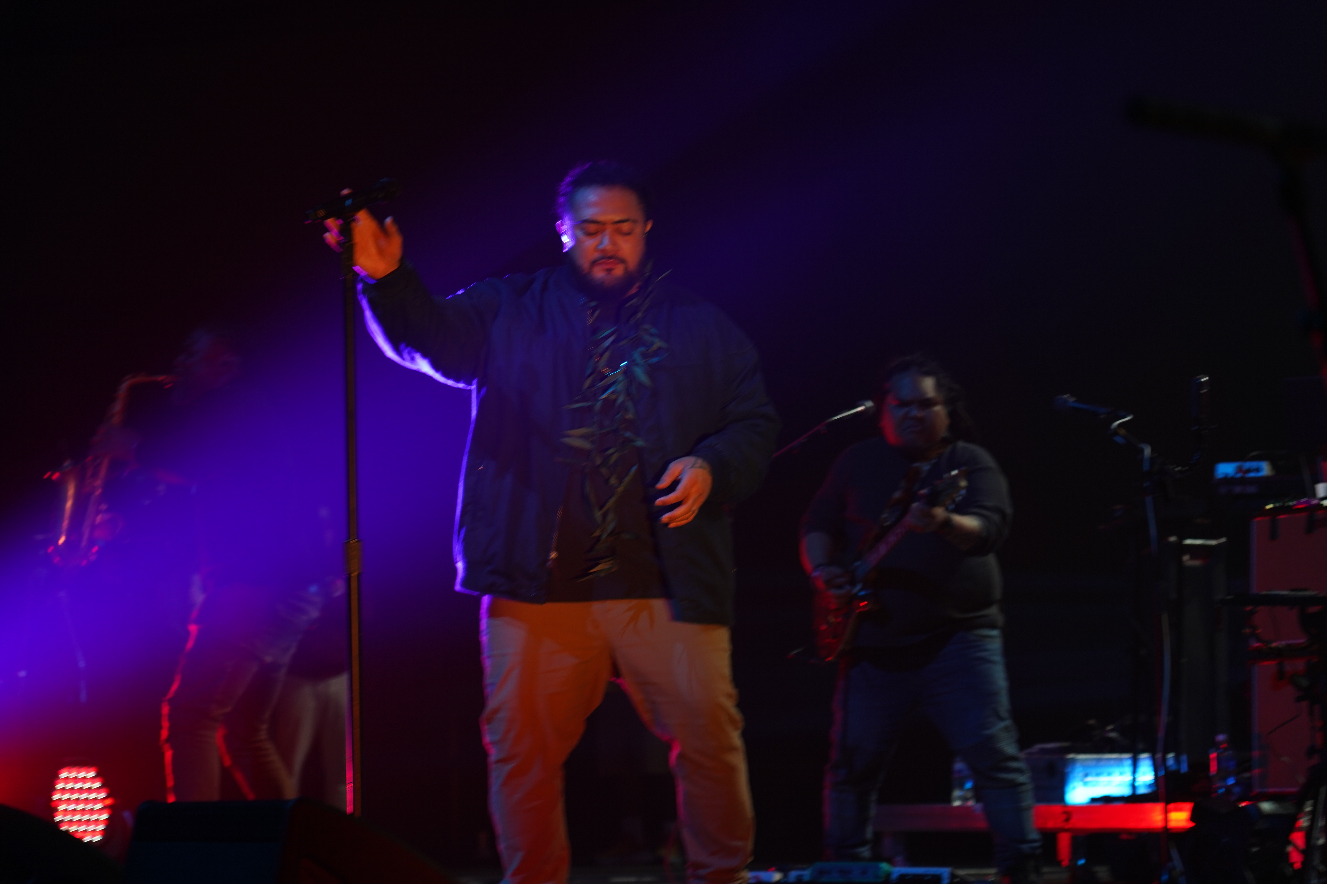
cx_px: 664
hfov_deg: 19.8
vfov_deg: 13.3
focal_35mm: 103
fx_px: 3796
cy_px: 442
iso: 640
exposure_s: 1/125
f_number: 4
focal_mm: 103
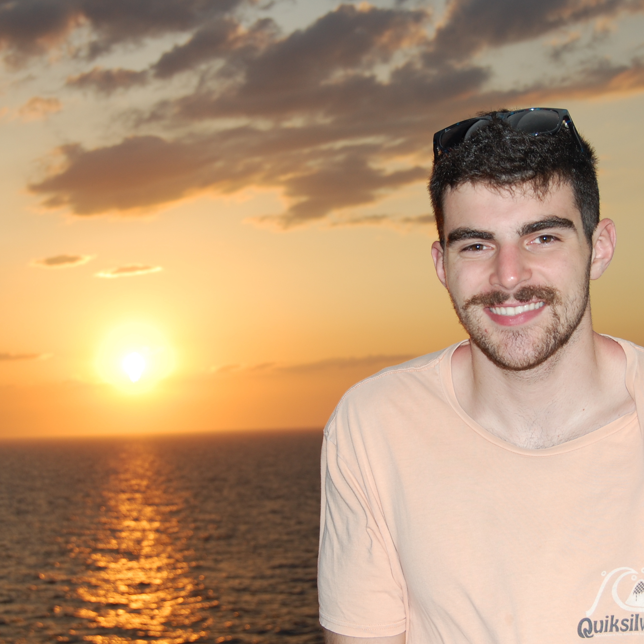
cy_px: 322
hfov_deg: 23.6
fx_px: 1537
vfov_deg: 23.7
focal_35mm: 73
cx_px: 376
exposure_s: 1/500
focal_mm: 38
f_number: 7.1
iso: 200
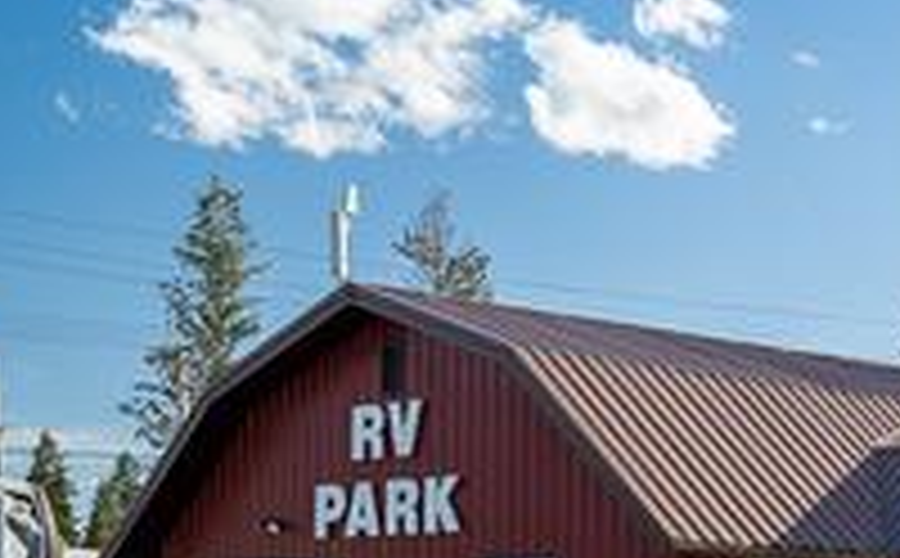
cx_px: 910
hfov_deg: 21.5
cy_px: 573
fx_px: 2276
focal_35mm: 93
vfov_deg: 13.8
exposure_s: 1/60
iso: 125
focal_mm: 42
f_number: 8
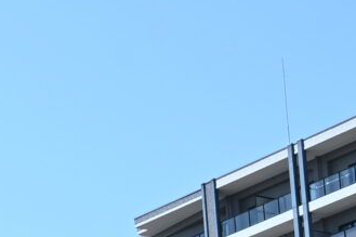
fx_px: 2164
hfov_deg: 8.4
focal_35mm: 219
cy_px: 531
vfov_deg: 6.0
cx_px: -576
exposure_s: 1/125
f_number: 8
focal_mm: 30
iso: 100
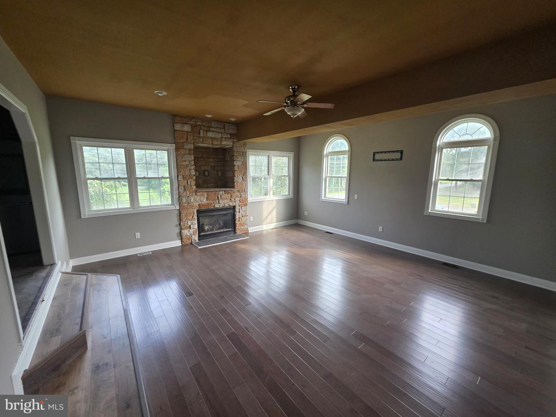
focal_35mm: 13
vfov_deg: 89.9
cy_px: 208
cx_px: 278
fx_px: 209
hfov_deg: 106.2
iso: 200
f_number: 1.9
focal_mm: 2.2
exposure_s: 1/120
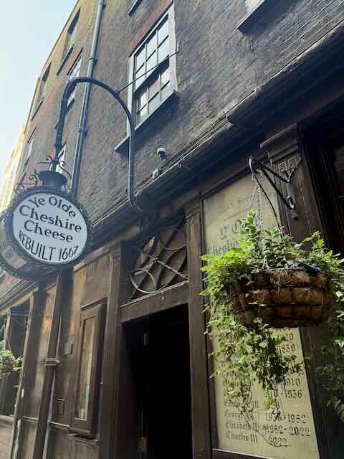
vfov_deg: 71.6
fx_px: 318
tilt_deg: +26.0
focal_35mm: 24
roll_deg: +1.6
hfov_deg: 56.8
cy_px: 230
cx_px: 172
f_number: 1.78
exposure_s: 1/121
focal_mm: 6.76
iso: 160
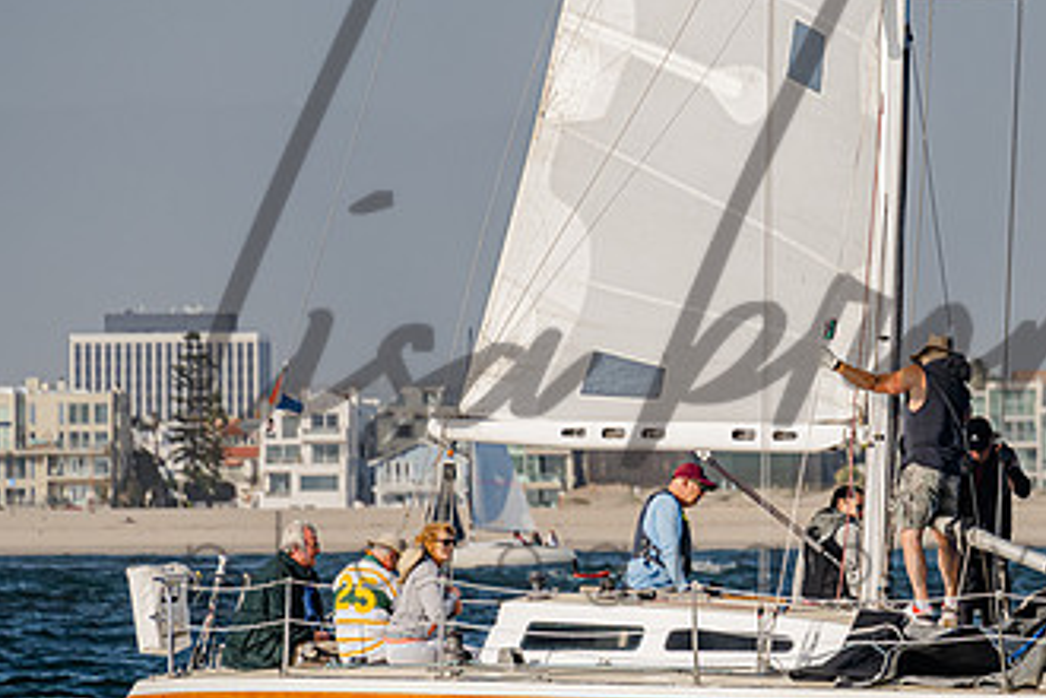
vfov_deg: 3.2
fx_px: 12638
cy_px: 445
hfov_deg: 4.7
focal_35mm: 435
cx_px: 773
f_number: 6.3
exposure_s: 1/1250
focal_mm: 200
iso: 400
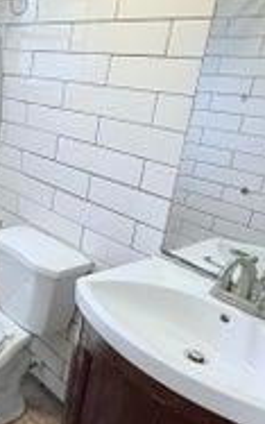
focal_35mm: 38
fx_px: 439
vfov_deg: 51.5
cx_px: -43
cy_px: 213
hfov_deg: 29.5
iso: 500
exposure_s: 1/60
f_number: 2.2
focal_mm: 2.22
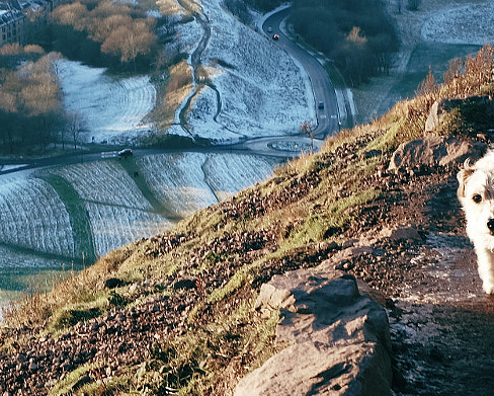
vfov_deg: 12.5
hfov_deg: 15.4
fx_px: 1799
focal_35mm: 123
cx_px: 34
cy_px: 46
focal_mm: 26.5
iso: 200
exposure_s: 1/58
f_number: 7.1
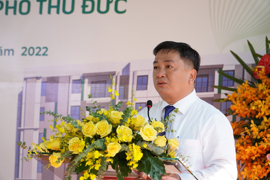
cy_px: 90
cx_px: 135
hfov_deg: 15.0
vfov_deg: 10.0
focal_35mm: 136
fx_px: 1024
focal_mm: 91
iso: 500
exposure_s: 1/640
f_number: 4.5
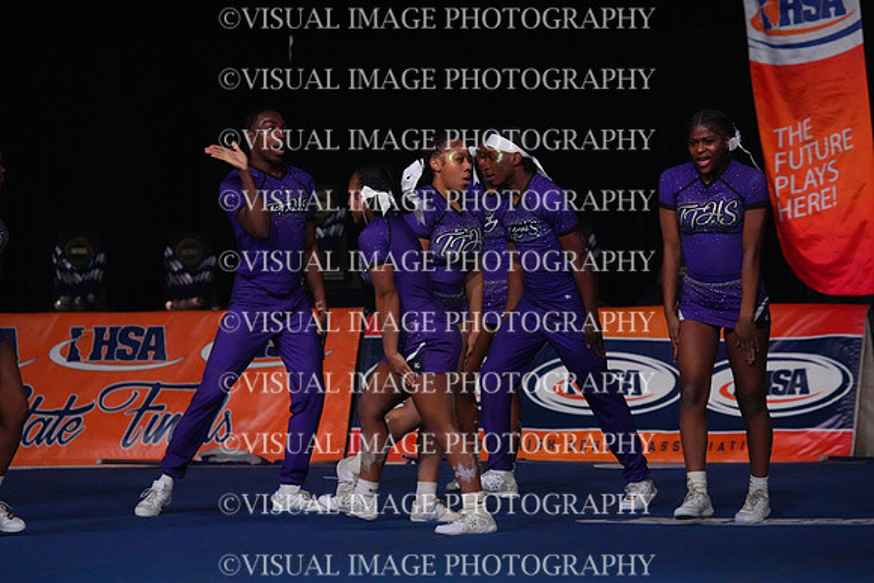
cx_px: 437
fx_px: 6071
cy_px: 292
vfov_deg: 5.5
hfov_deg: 8.2
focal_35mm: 250
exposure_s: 1/1250
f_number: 5.6
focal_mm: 250
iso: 16000
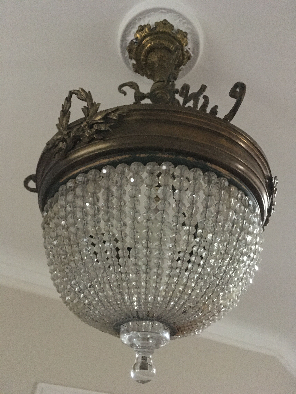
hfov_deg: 48.2
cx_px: 148
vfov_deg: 61.7
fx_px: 331
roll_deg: -2.7
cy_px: 197
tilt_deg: +37.6
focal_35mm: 29
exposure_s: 1/17
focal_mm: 4.15
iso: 800
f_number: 2.2
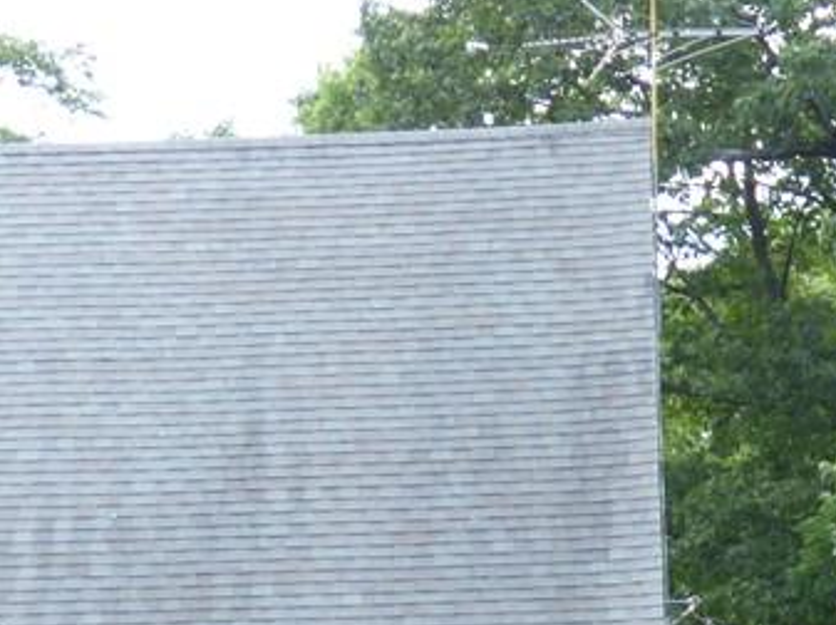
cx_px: 156
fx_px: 5211
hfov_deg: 9.1
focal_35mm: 216
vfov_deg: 6.8
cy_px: 853
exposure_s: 1/60
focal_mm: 12.7
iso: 100
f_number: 4.3
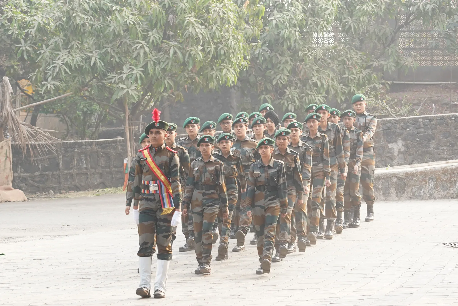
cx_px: 229
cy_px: 153
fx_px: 1997
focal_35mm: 157
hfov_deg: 13.1
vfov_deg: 8.7
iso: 1000
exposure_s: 1/400
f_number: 5
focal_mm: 105
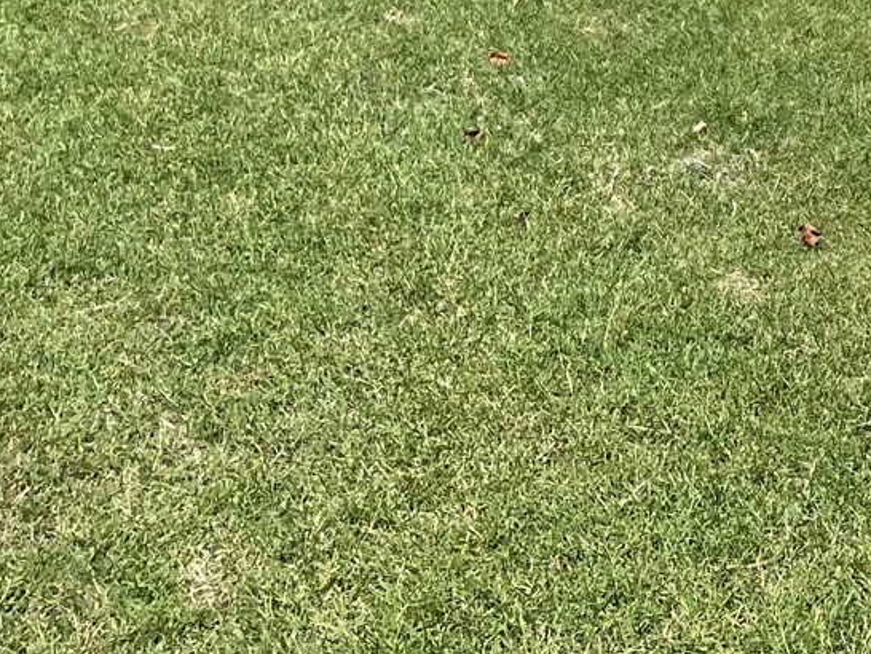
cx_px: 1369
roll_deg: +0.9
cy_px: -483
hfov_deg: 17.9
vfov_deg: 13.9
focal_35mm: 96
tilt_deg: -1.3
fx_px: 2417
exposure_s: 1/2959
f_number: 1.6
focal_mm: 4.2
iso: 32
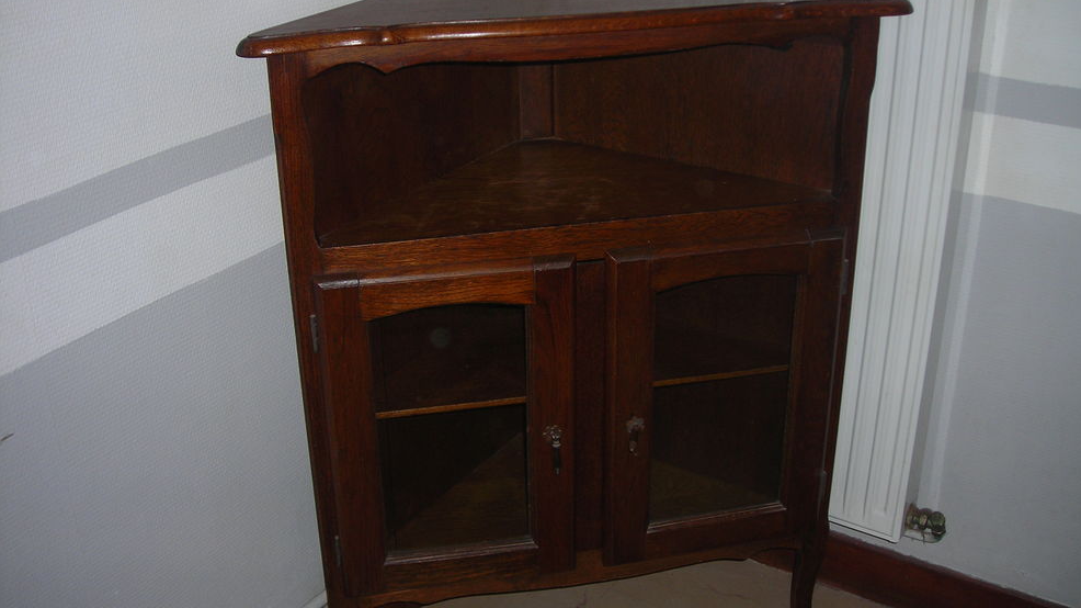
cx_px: 546
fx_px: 1204
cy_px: 300
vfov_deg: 28.3
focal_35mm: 42
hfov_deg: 48.4
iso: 50
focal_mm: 6.3
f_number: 3.2
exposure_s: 1/60.1
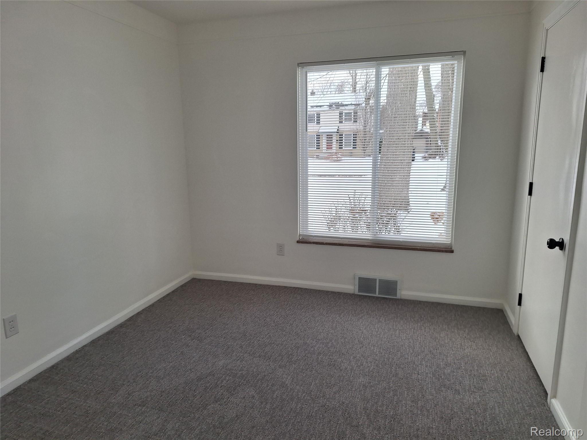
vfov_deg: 58.9
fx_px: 390
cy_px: 220
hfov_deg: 73.9
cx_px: 294
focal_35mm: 23
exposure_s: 1/306
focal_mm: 5.54
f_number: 1.8
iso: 40
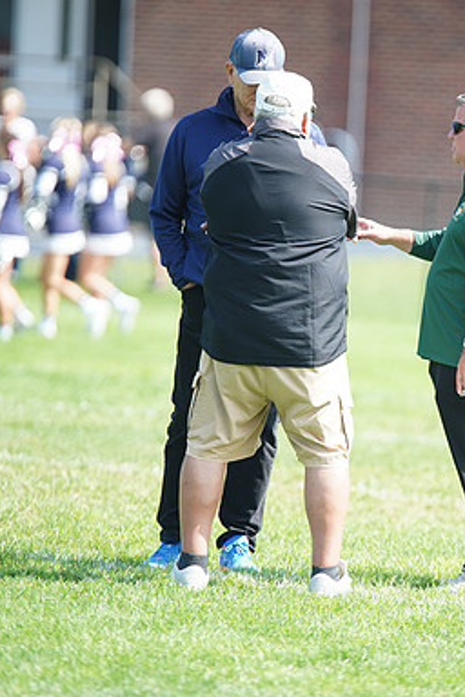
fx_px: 8776
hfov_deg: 3.0
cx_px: 358
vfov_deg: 4.6
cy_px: 349
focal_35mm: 453
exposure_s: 1/1250
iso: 400
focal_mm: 300
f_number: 2.8
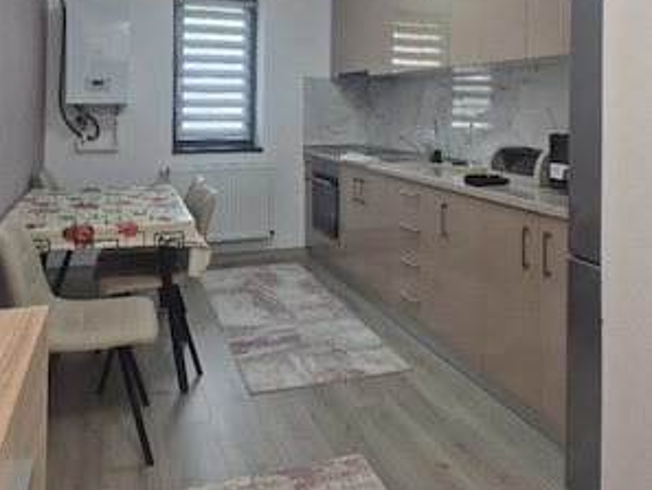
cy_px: 108
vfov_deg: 43.6
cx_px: 325
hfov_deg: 58.3
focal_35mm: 31
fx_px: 584
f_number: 1.8
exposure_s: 1/100
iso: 100
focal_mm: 5.4
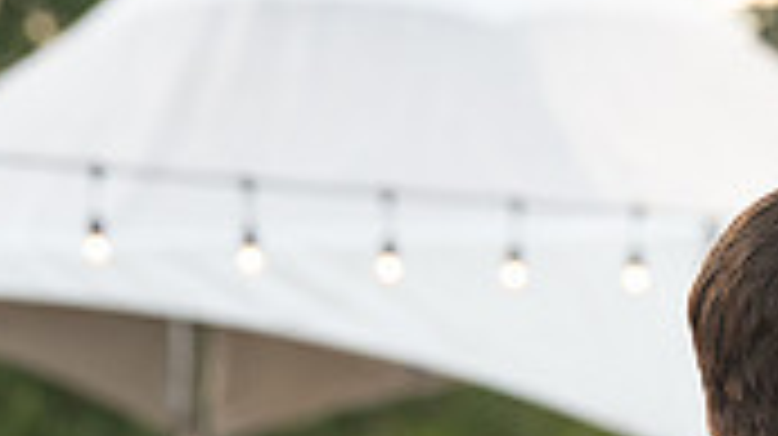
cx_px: 881
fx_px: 7318
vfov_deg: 3.4
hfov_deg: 6.1
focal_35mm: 355
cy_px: 798
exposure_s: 1/500
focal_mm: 101
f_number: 4
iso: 1600
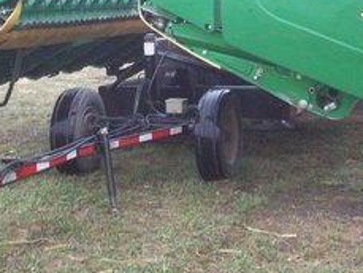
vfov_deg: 16.5
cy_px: 0
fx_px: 923
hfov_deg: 22.2
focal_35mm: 88
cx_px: 154
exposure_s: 1/128
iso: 215
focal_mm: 6.2
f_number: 2.8
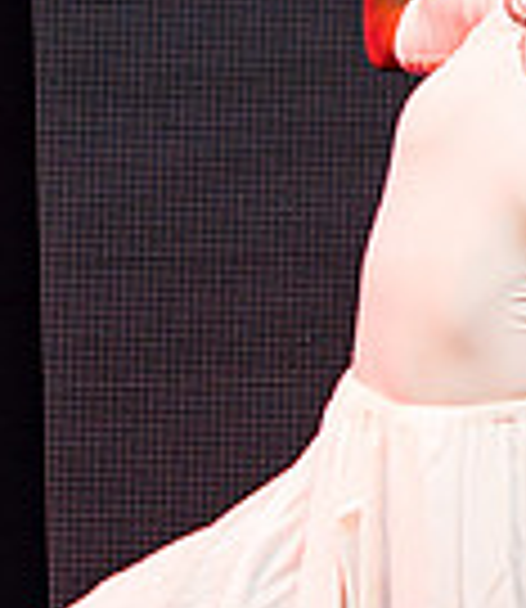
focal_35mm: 693
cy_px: -15
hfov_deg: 2.3
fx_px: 12863
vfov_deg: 2.7
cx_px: 667
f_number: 5
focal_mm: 110
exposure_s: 1/160
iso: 3200
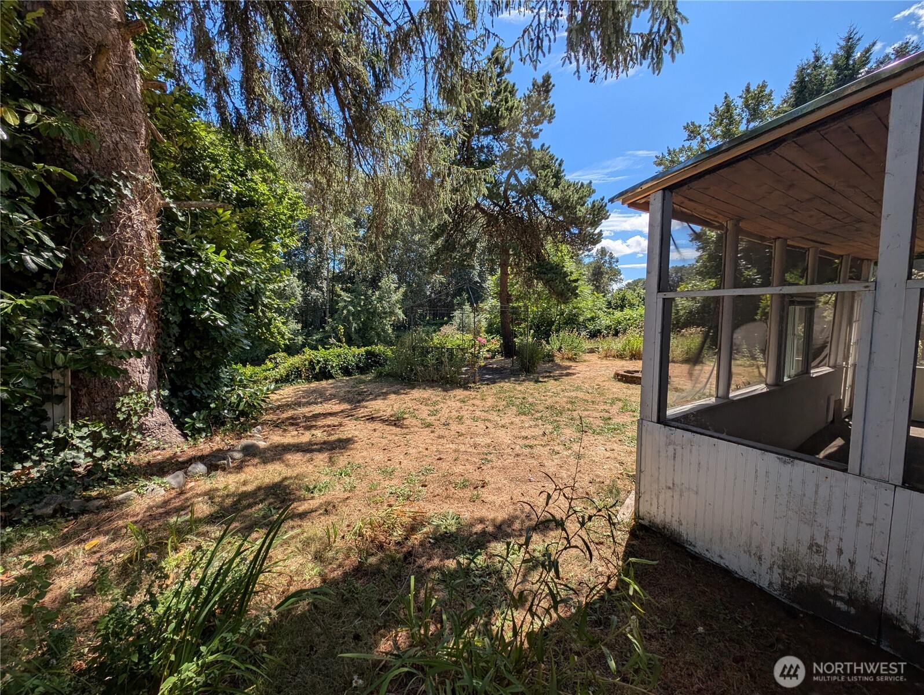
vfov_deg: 94.6
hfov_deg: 110.5
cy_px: 348
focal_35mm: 12
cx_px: 462
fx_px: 321
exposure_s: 1/1621
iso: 37
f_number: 1.95
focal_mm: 2.23
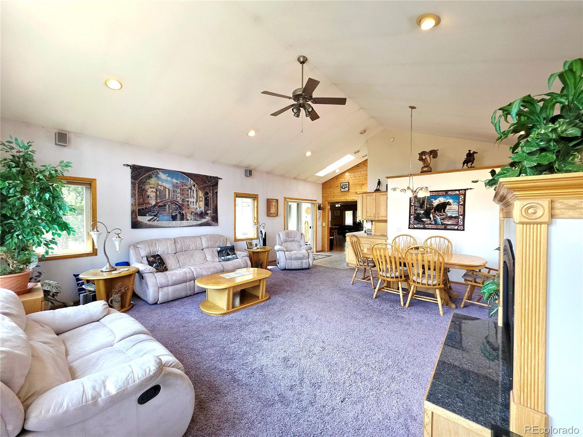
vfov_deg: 89.9
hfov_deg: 106.2
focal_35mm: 13
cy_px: 218
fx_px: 219
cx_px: 292
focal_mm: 2.2
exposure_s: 1/60.2
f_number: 1.9
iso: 32
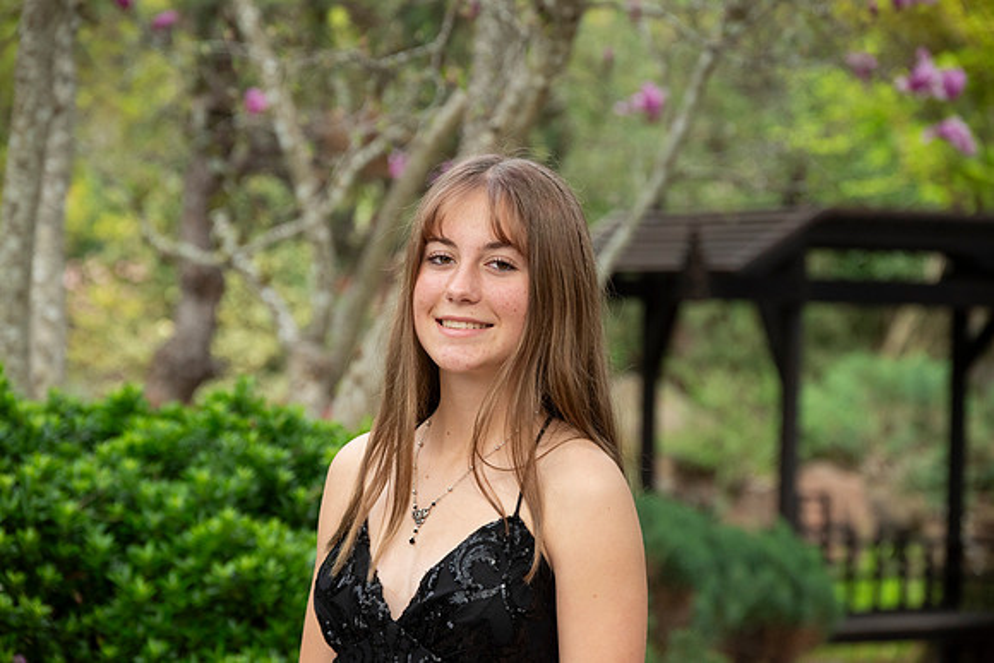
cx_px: 497
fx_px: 3452
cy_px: 332
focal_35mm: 125
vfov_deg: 11.0
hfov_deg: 16.4
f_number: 6.3
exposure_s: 1/800
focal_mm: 125
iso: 1250
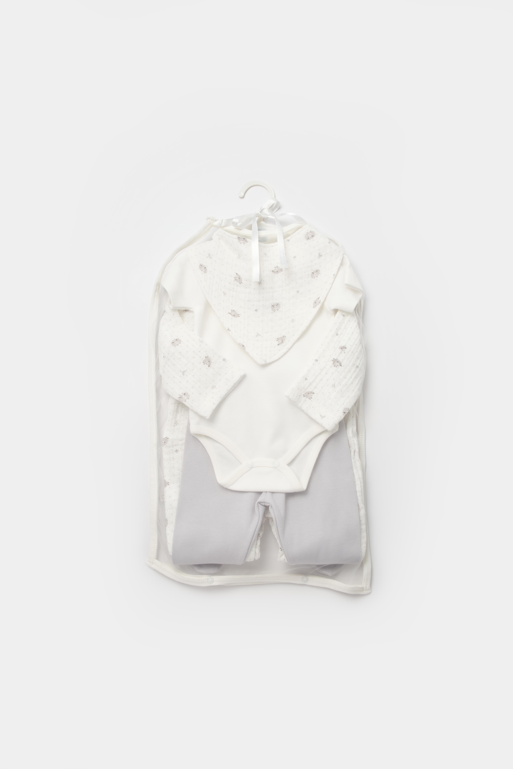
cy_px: 384
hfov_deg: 36.9
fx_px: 769
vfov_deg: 53.1
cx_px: 256
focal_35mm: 36
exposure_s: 1/125
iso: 125
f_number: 10
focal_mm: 24.3
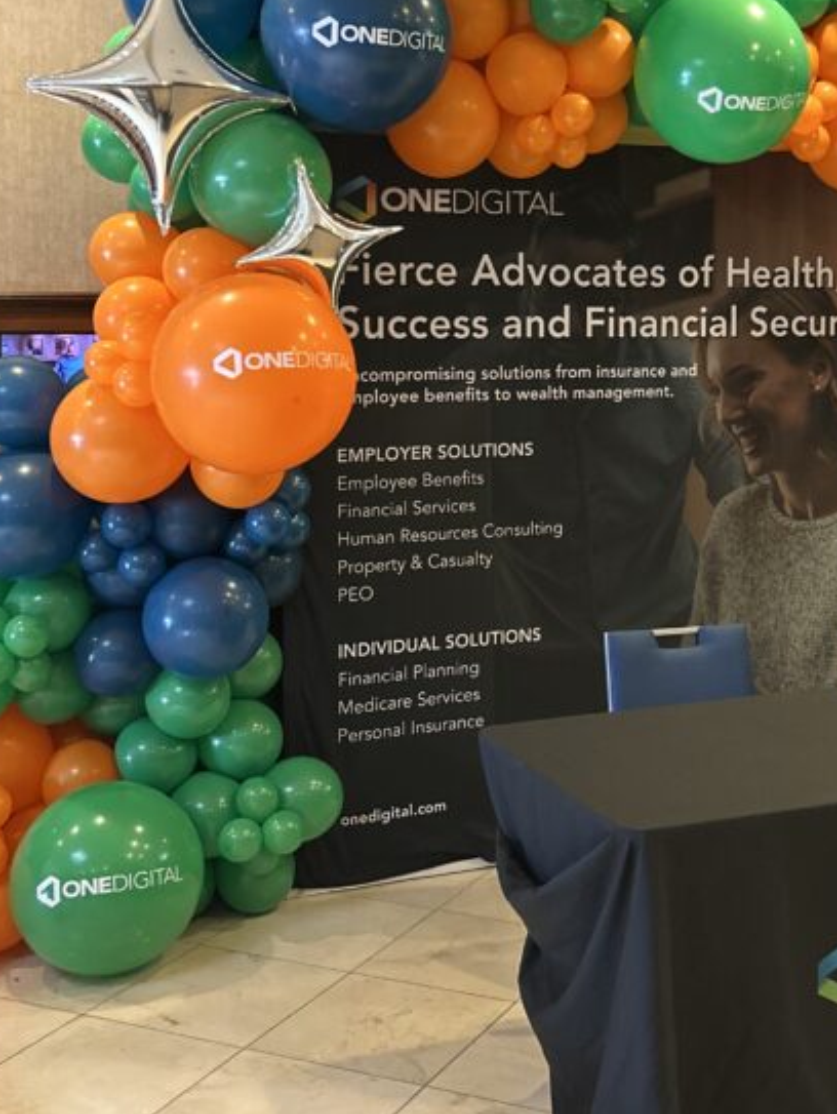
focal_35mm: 49
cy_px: 375
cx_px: 560
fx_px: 1578
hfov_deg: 29.5
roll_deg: -0.1
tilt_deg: -1.6
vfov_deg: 38.5
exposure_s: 1/60
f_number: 1.5
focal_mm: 5.7
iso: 500
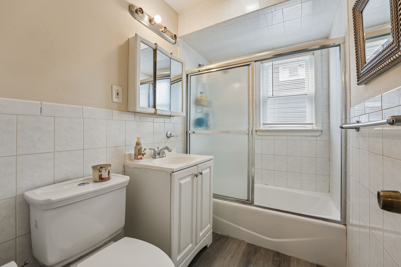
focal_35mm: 14
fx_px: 156
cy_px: 134
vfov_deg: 81.2
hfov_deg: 104.3
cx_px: 200
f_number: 8
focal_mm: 14
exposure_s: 1/25
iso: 200
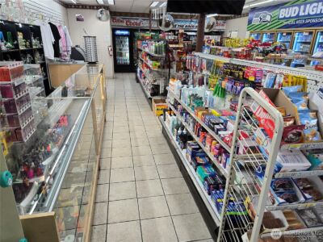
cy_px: 121
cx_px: 162
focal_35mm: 23
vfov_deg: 58.9
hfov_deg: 73.9
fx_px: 215
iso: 200
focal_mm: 5.4
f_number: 1.8
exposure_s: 1/120
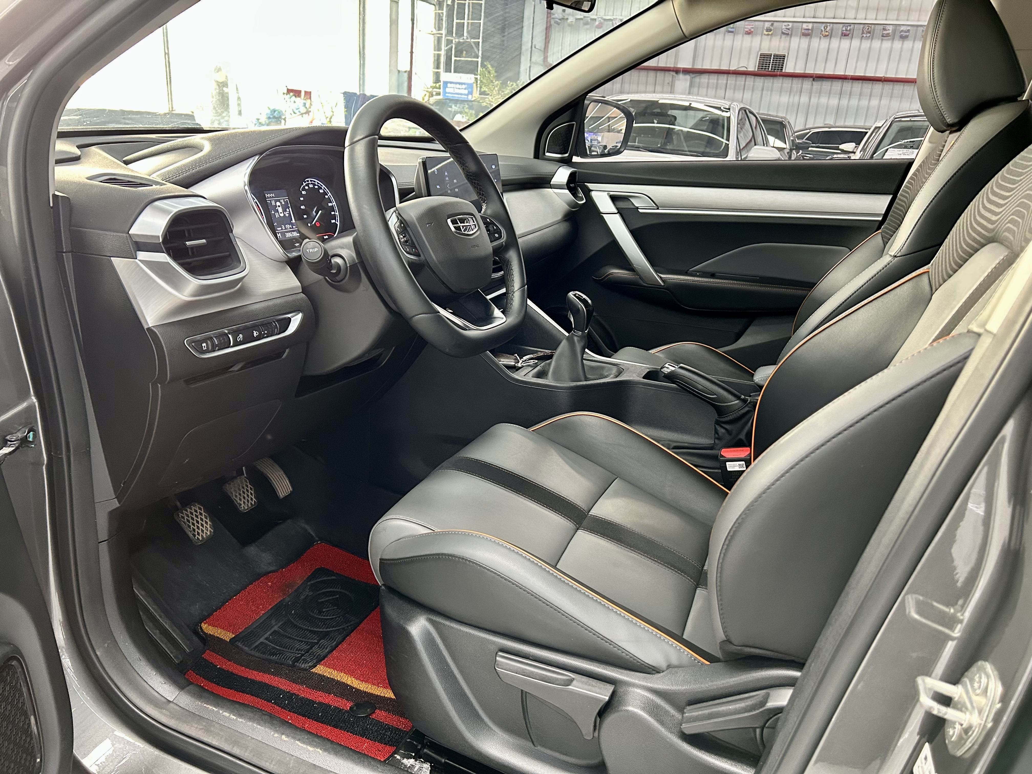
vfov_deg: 53.1
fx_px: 775
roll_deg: -4.1
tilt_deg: -19.7
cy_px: 387
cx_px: 516
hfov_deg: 67.3
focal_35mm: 26
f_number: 1.5
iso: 250
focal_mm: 5.7
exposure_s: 1/60
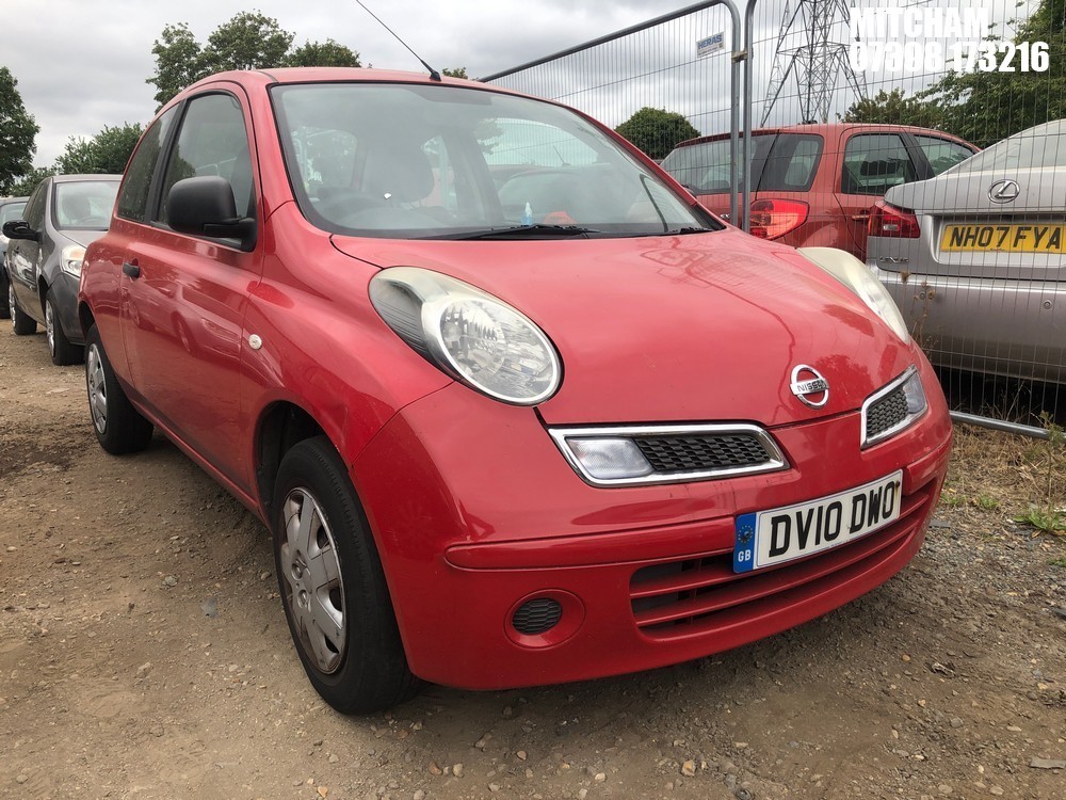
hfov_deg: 63.4
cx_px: 533
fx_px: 862
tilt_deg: -9.0
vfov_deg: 49.7
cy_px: 400
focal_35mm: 28
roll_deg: +1.9
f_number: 1.8
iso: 20
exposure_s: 1/440
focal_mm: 4
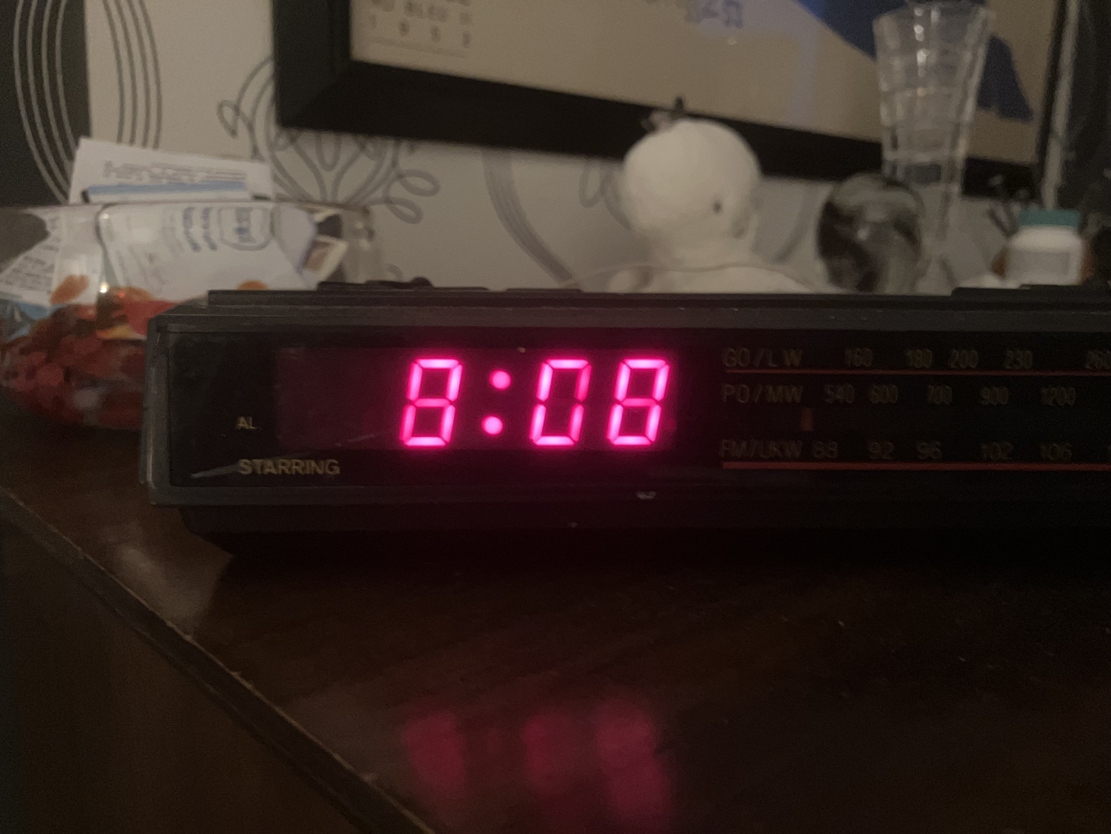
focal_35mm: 28
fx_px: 899
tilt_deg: -10.0
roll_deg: -0.9
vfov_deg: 49.7
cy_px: 417
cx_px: 556
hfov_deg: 63.4
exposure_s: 1/4
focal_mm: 3.99
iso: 500
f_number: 1.8
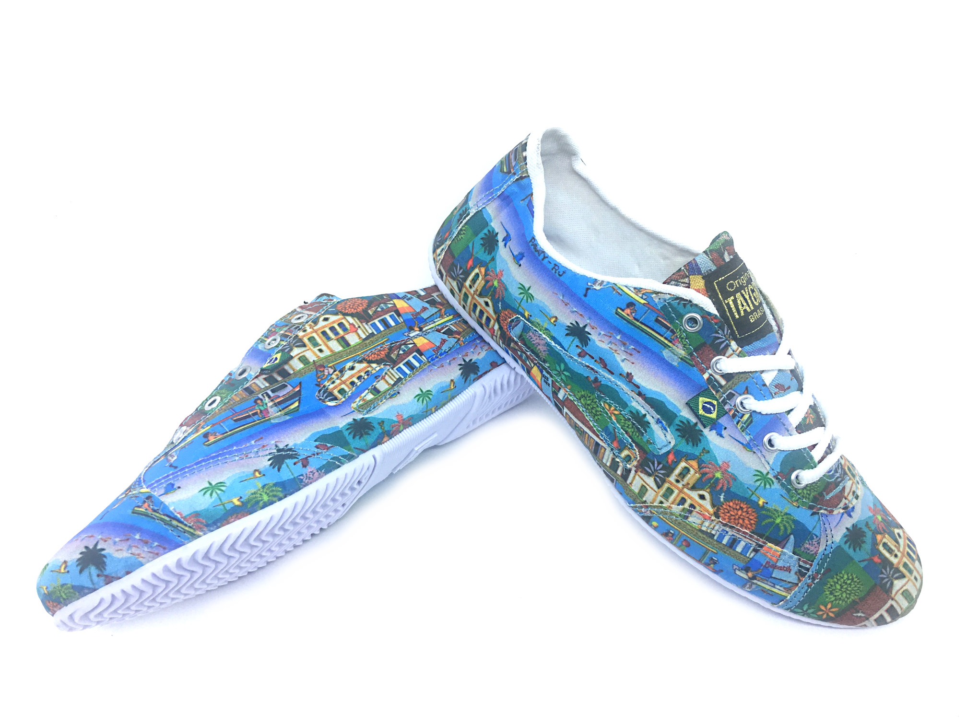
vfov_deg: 48.2
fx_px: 810
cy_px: 362
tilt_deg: -42.5
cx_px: 484
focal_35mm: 29
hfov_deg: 61.7
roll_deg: +3.0
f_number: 2.2
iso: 25
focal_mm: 4.15
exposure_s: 1/165
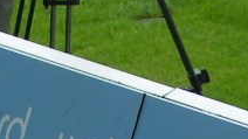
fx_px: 6684
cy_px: -196
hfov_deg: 2.1
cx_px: 34
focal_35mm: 1017
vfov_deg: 1.2
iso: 50
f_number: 3.5
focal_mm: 37.8
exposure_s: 1/500
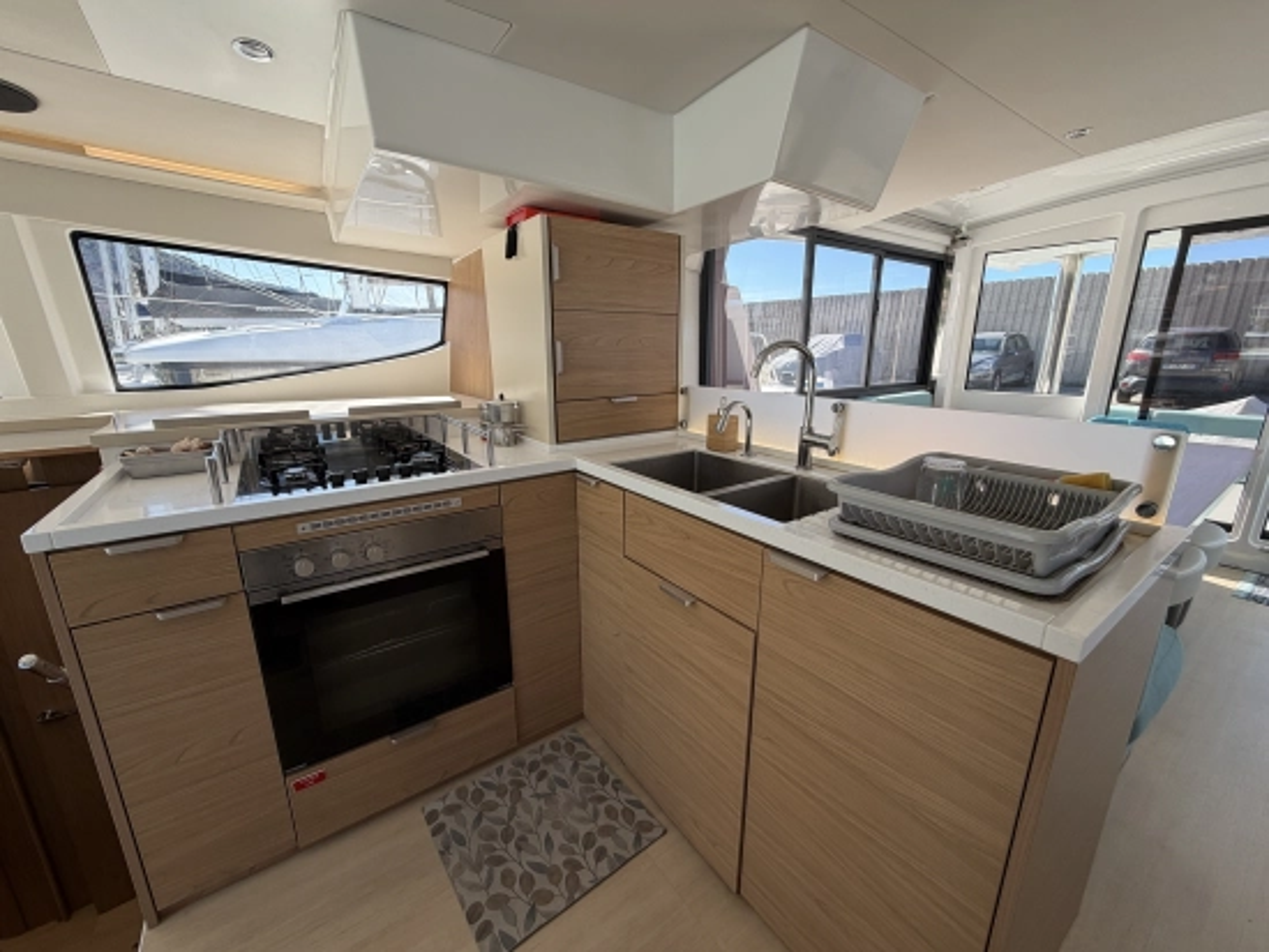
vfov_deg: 85.7
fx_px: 513
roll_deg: +0.8
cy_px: 476
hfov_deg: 102.0
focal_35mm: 14
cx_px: 634
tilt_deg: -14.4
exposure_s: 1/217
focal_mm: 2.22
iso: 40
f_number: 2.2
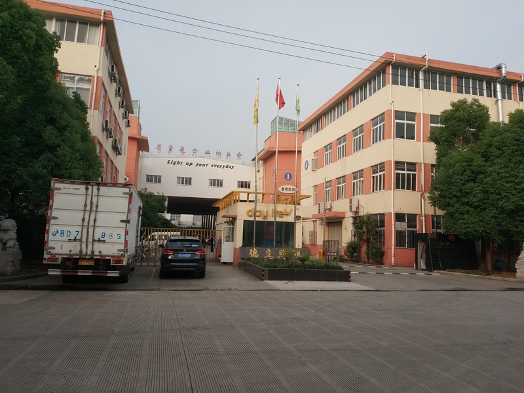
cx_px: 262
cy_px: 196
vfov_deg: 44.2
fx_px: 484
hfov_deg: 56.8
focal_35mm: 32
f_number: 2
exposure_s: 1/714
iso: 100
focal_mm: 4.5
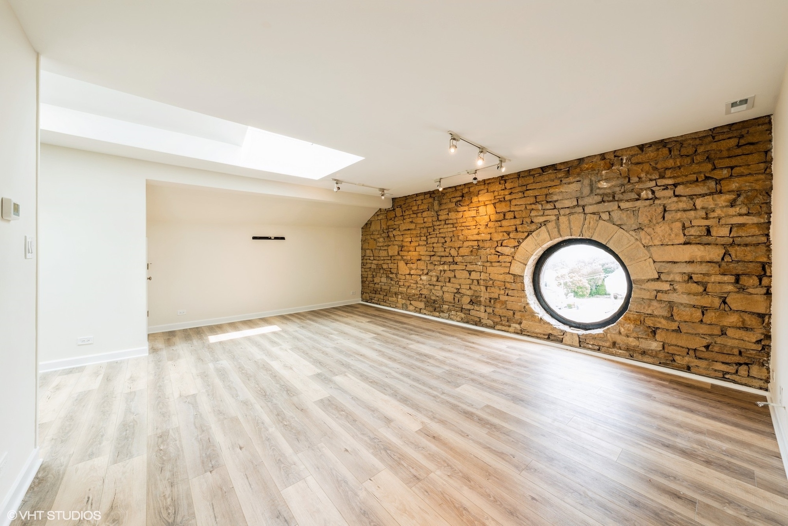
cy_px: 263
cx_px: 394
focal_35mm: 13
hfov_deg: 108.3
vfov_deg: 85.4
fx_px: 285
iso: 200
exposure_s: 1/10
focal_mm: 13
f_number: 8
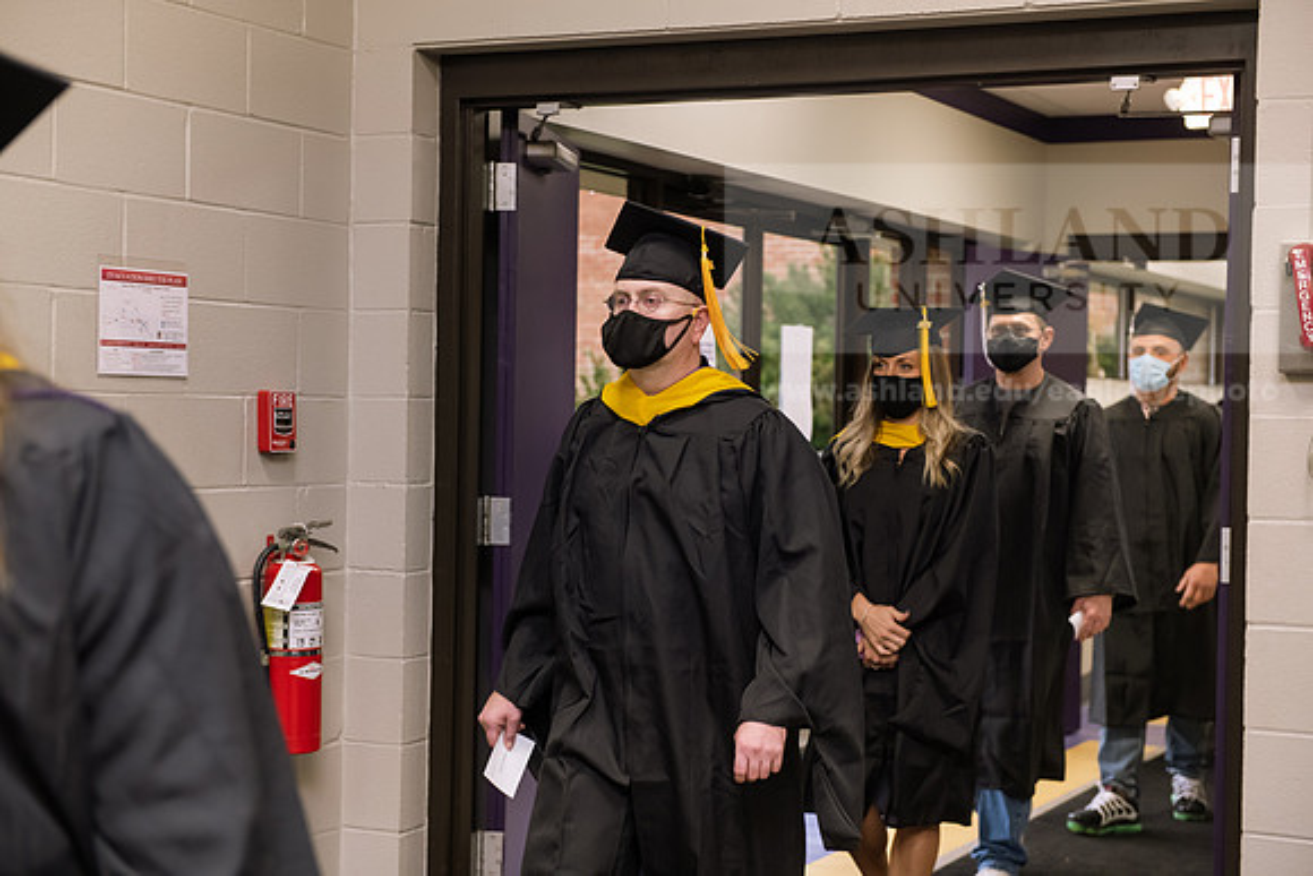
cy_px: 438
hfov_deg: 32.4
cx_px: 656
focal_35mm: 62
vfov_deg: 21.9
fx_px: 2262
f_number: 4
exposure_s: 1/125
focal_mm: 62
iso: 1250
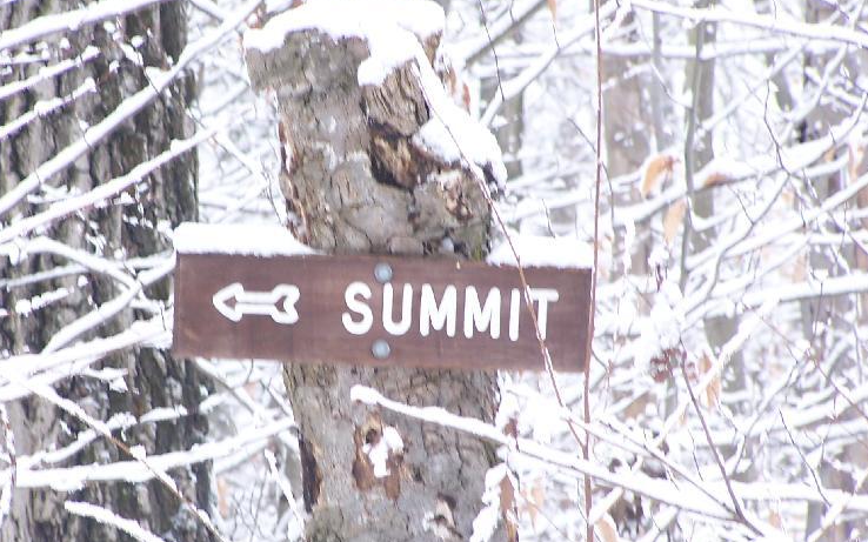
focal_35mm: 350
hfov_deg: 6.0
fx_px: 8278
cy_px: 312
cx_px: 368
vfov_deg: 3.8
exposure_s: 1/50
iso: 80
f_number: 3.3
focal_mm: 39.5
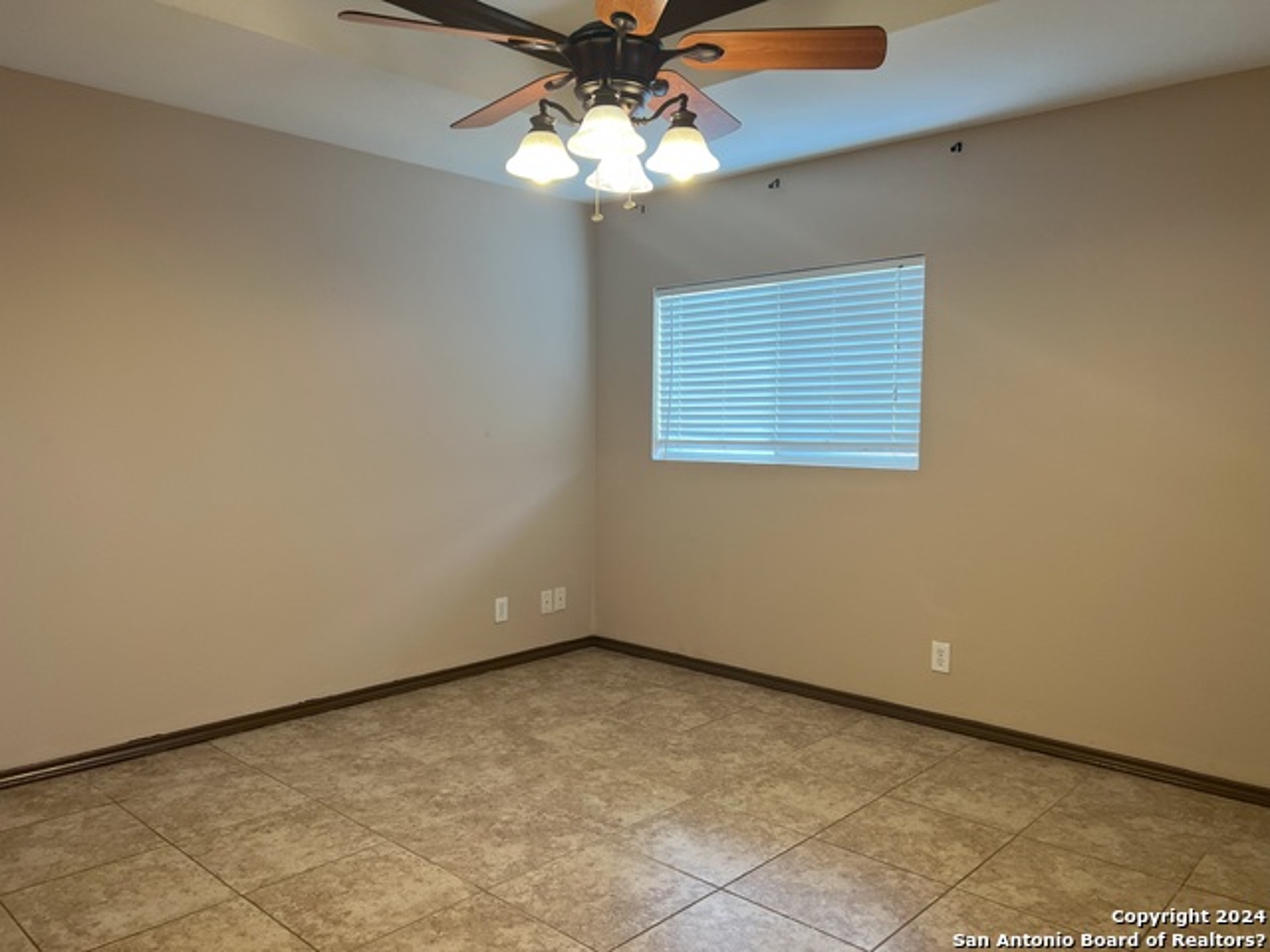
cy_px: 476
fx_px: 954
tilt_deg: -4.1
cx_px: 635
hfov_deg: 67.3
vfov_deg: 53.1
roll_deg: -0.3
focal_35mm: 26
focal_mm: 5.7
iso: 100
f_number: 1.5
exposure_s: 1/120
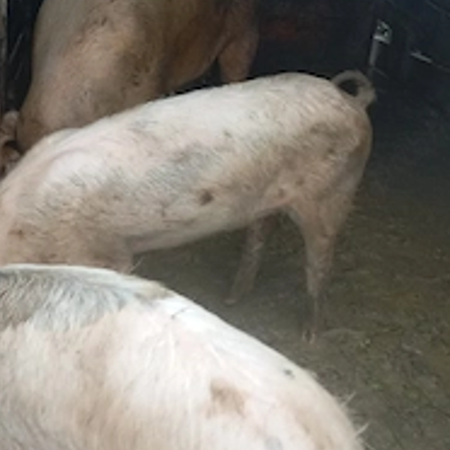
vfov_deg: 32.0
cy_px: 155
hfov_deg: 31.7
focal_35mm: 53
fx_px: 780
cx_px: 119
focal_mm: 4.27
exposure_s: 1/50
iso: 323
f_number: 1.8
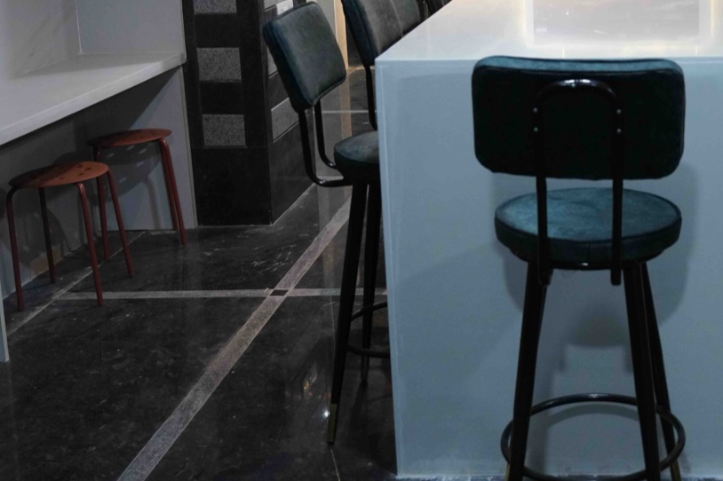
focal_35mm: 57
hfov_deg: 33.6
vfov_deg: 23.3
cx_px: 621
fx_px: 1144
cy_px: 69
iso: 2500
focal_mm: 29
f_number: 4.5
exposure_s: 1/80
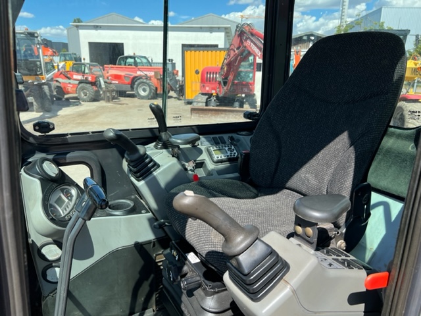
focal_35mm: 26
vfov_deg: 53.1
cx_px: 210
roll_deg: -0.3
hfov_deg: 67.3
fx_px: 316
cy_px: 158
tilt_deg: -15.3
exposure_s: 1/1621
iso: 50
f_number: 1.5
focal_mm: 5.7
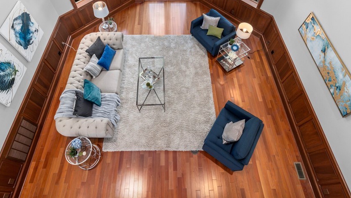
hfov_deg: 81.2
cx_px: 167
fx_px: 205
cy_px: 47
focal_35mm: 22
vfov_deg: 49.2
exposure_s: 1/6
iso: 640
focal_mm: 16
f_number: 7.1
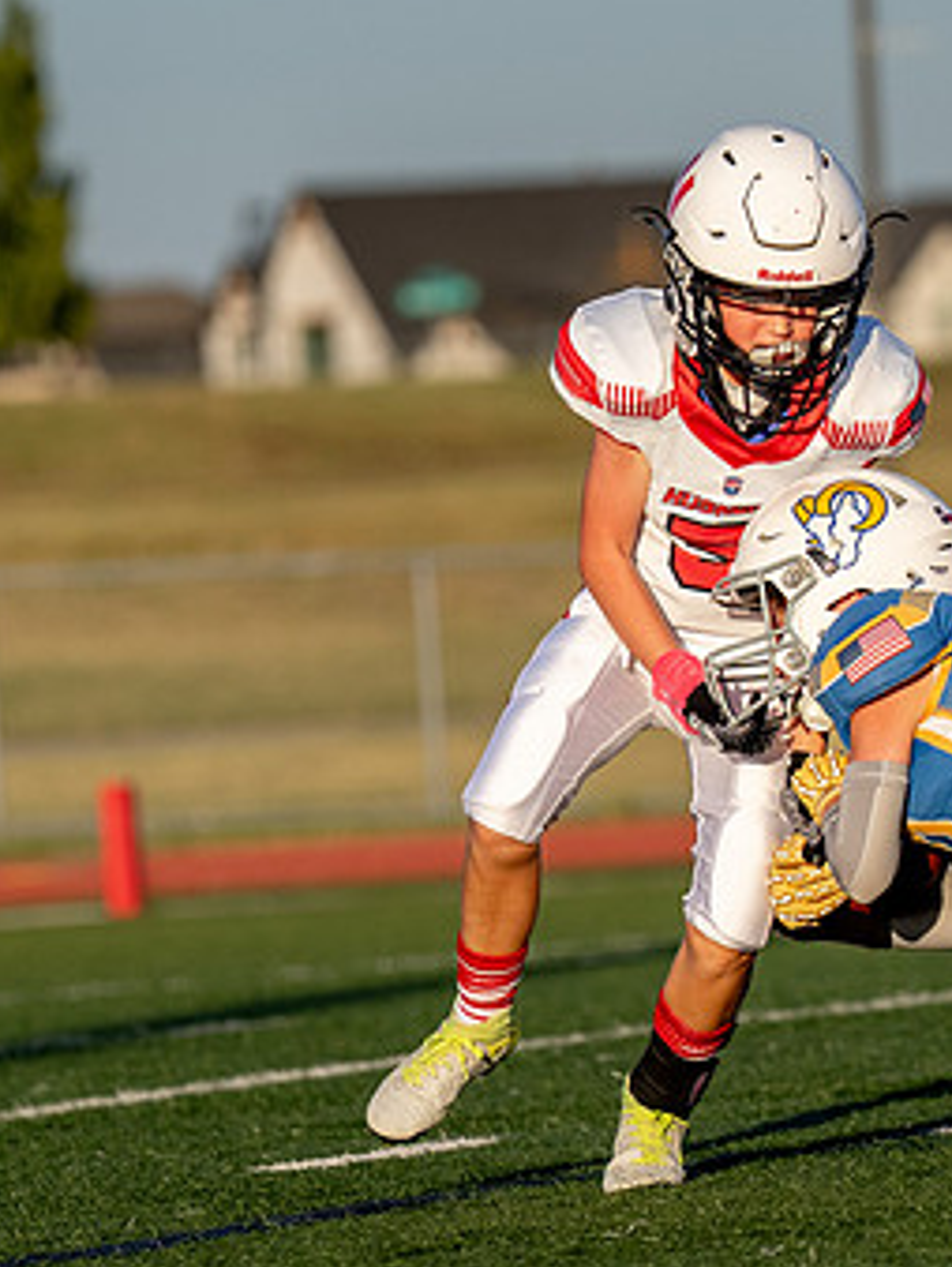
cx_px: 949
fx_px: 16187
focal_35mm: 442
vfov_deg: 4.5
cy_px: 679
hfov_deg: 3.4
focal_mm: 139
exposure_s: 1/4000
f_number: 2.8
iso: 250
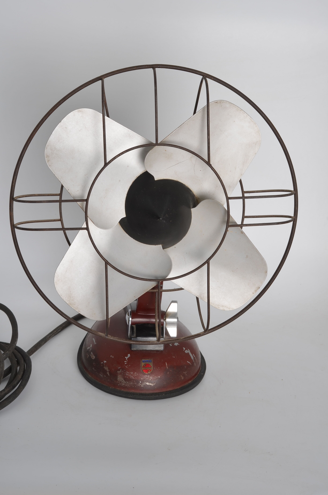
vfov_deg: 27.0
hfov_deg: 18.1
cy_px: 248
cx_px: 164
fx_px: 1030
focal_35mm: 75
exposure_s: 1/125
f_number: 11
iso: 100
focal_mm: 50
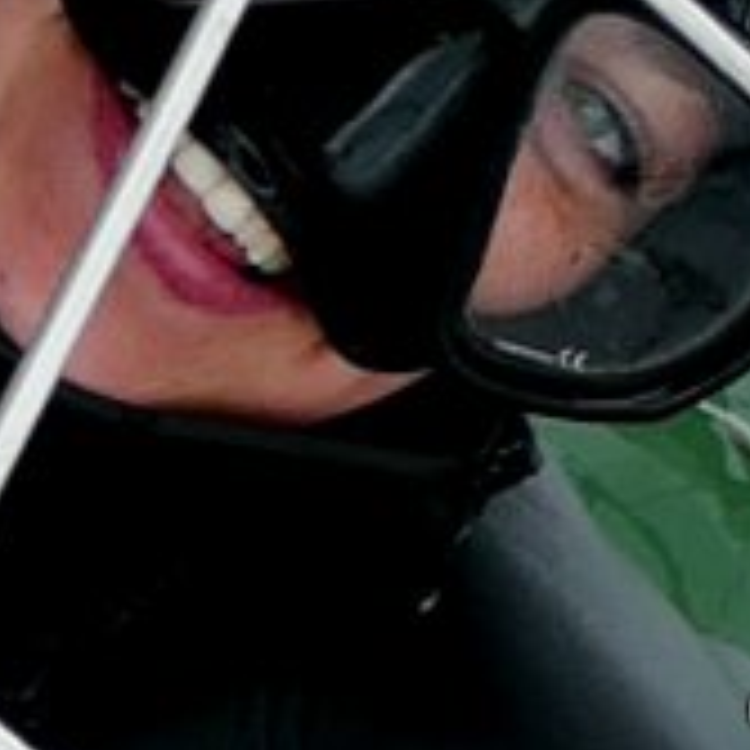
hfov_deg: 14.3
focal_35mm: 122
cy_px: -97
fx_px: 2991
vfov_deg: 14.0
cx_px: 355
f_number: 3.1
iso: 125
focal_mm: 14.5
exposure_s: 1/500
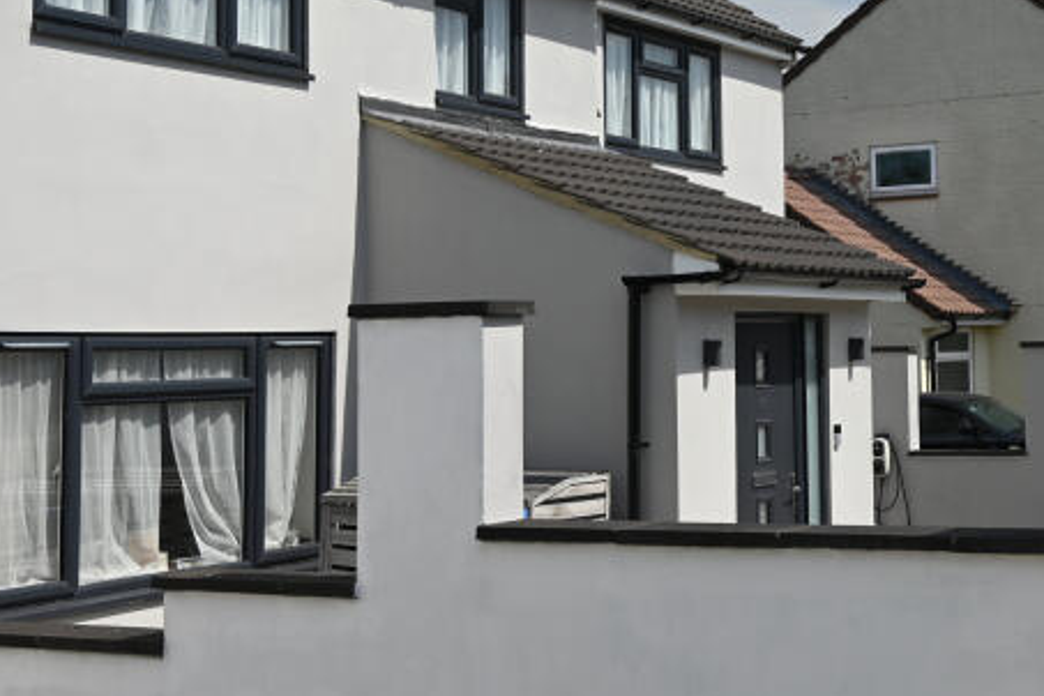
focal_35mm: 70
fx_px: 2030
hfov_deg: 28.0
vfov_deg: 19.3
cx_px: 885
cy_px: 149
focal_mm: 31
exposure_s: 1/640
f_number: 4
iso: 100
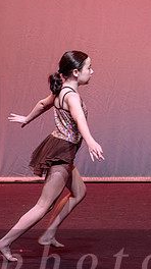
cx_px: 25
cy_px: 21
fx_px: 2797
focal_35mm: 392
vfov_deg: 5.5
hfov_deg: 3.1
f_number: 2.8
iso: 1250
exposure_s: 1/500
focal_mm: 112
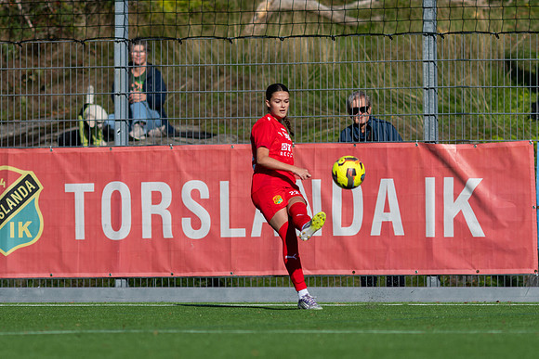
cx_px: 270
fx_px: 8985
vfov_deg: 2.3
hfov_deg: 3.4
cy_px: 180
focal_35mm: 600
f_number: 3.2
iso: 100
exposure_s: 1/2000
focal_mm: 300
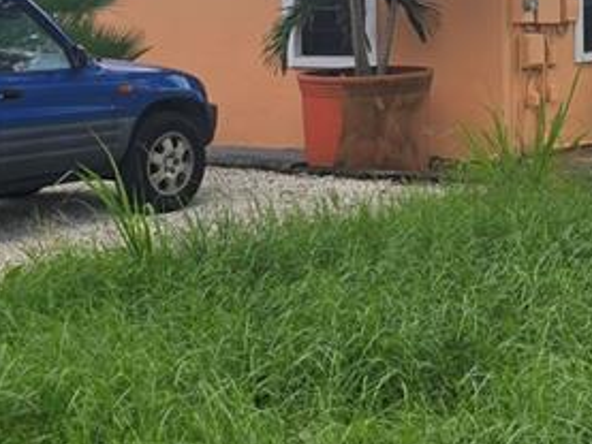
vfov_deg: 17.0
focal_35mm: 85
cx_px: 607
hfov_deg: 22.1
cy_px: 0
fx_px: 1454
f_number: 1.7
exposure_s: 1/544
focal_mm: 6.3
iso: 12
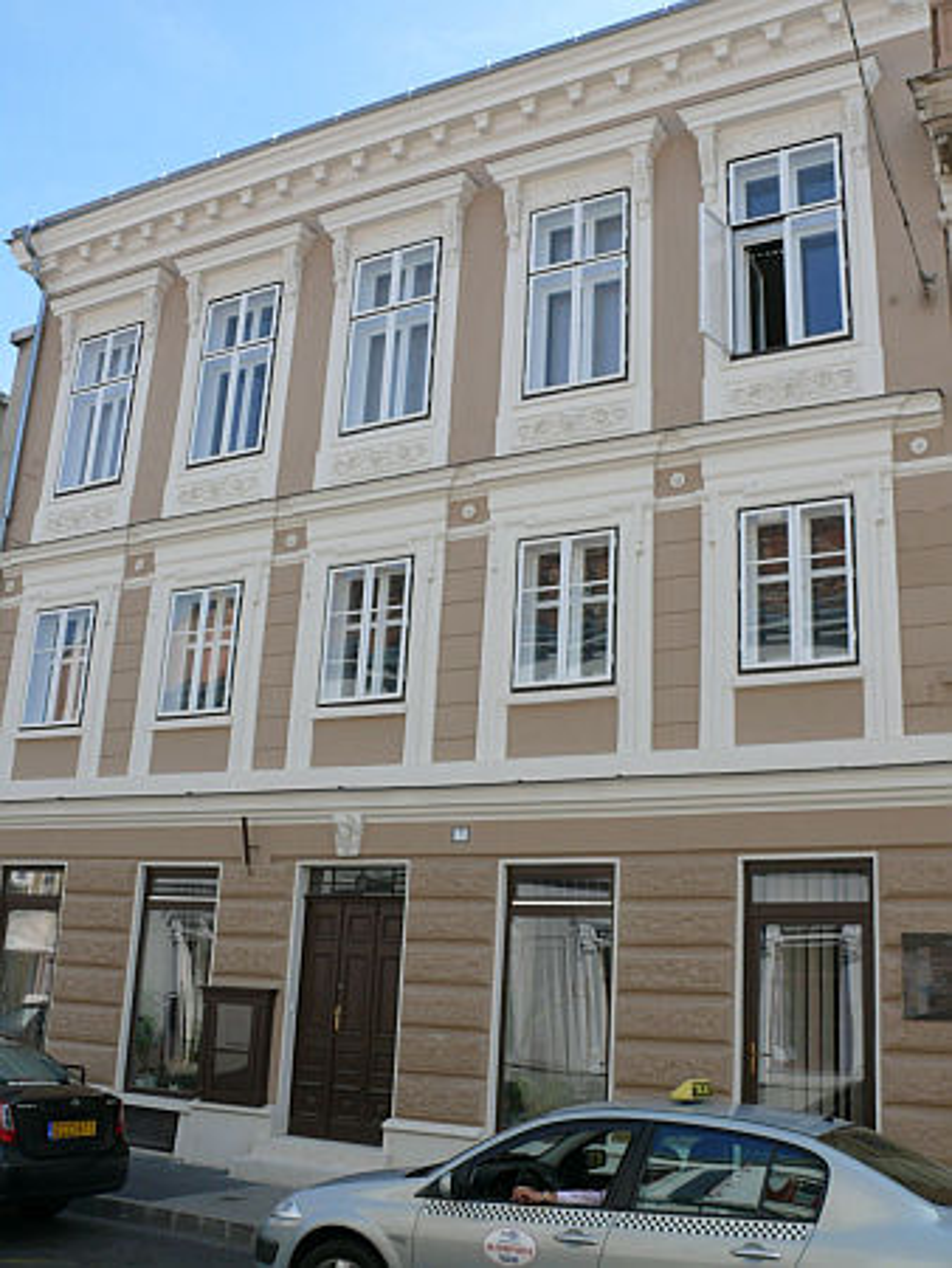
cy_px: 634
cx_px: 476
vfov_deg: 52.6
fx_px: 1282
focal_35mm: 35
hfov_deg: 40.7
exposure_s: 1/320
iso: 100
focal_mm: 7.4
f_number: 5.6
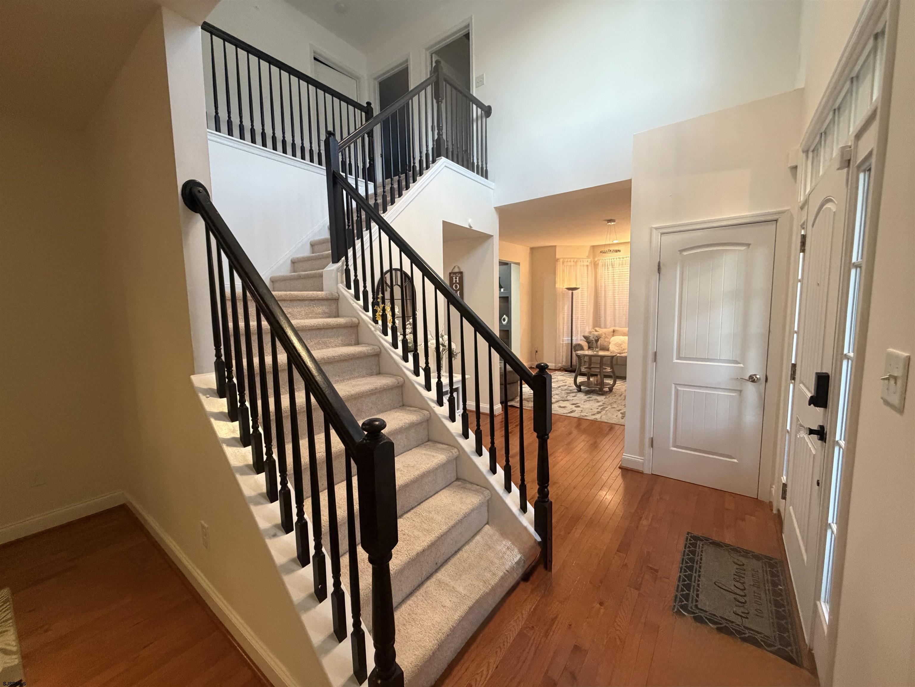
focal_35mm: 14
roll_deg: +0.9
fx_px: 370
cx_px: 458
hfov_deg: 102.1
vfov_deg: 85.7
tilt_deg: -5.4
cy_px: 344
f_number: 2.2
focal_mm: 2.22
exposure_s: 1/60
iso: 500
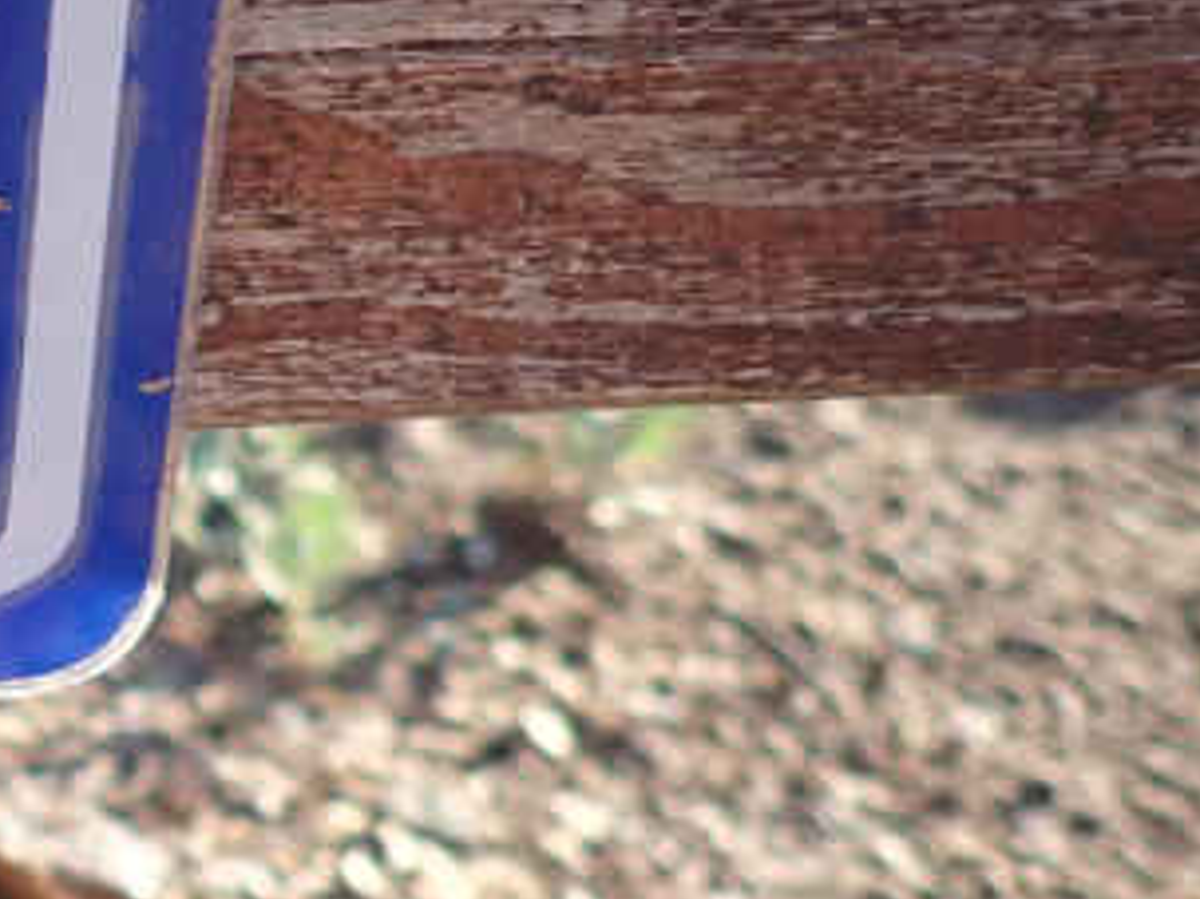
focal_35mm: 99
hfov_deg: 16.2
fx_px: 3431
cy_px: 376
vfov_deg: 14.9
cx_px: -1065
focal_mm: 4.5
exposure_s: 1/500
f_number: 2
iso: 100
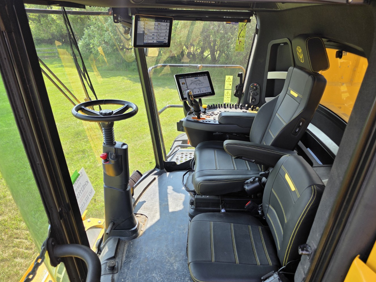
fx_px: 272
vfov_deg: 54.8
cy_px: 150
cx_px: 199
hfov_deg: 69.3
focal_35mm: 25
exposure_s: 1/359
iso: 32
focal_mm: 6.3
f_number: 1.7
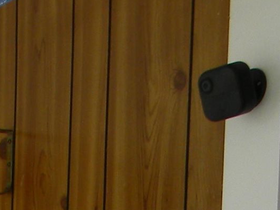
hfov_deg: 11.5
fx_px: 1318
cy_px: 498
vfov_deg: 8.4
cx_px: -163
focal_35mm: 163
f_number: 3.5
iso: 80
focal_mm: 5
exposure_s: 1/52.8
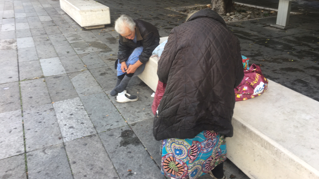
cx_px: 160
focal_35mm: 32
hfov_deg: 61.0
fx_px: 271
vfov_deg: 36.4
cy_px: 63
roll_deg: +3.0
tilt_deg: -20.4
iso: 25
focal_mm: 4.15
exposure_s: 1/102
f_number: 2.2
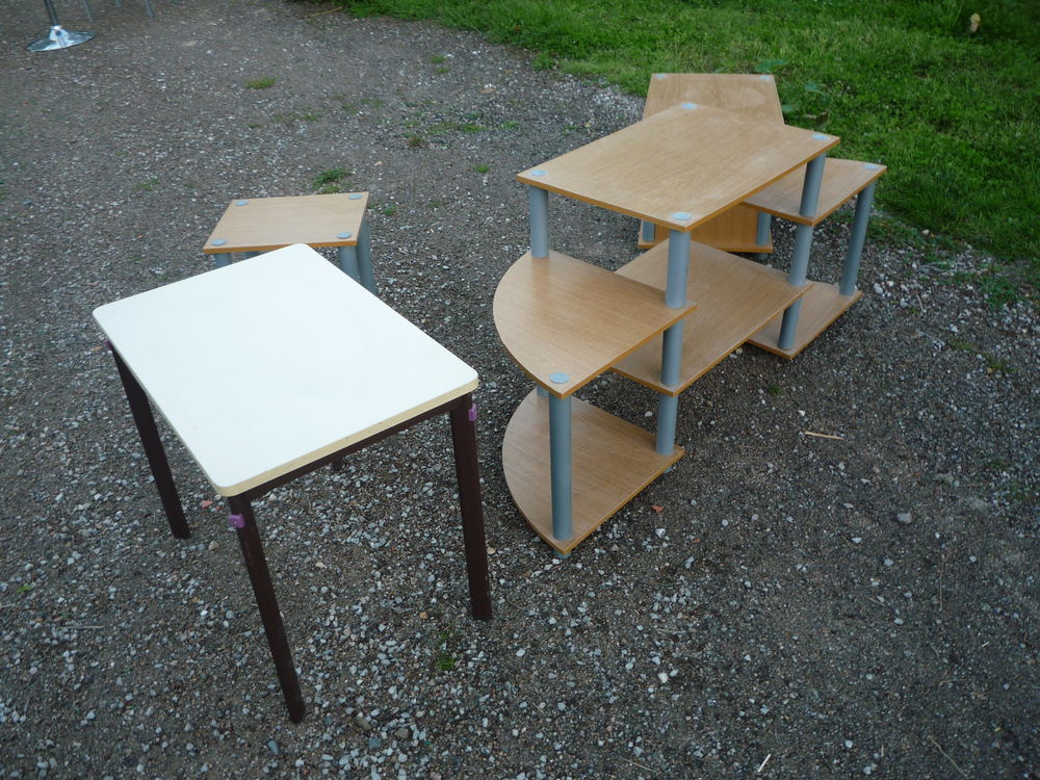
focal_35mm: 30
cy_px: 390
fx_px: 901
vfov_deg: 46.8
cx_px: 520
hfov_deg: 60.0
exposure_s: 1/30
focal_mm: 5.2
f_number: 3.3
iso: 100
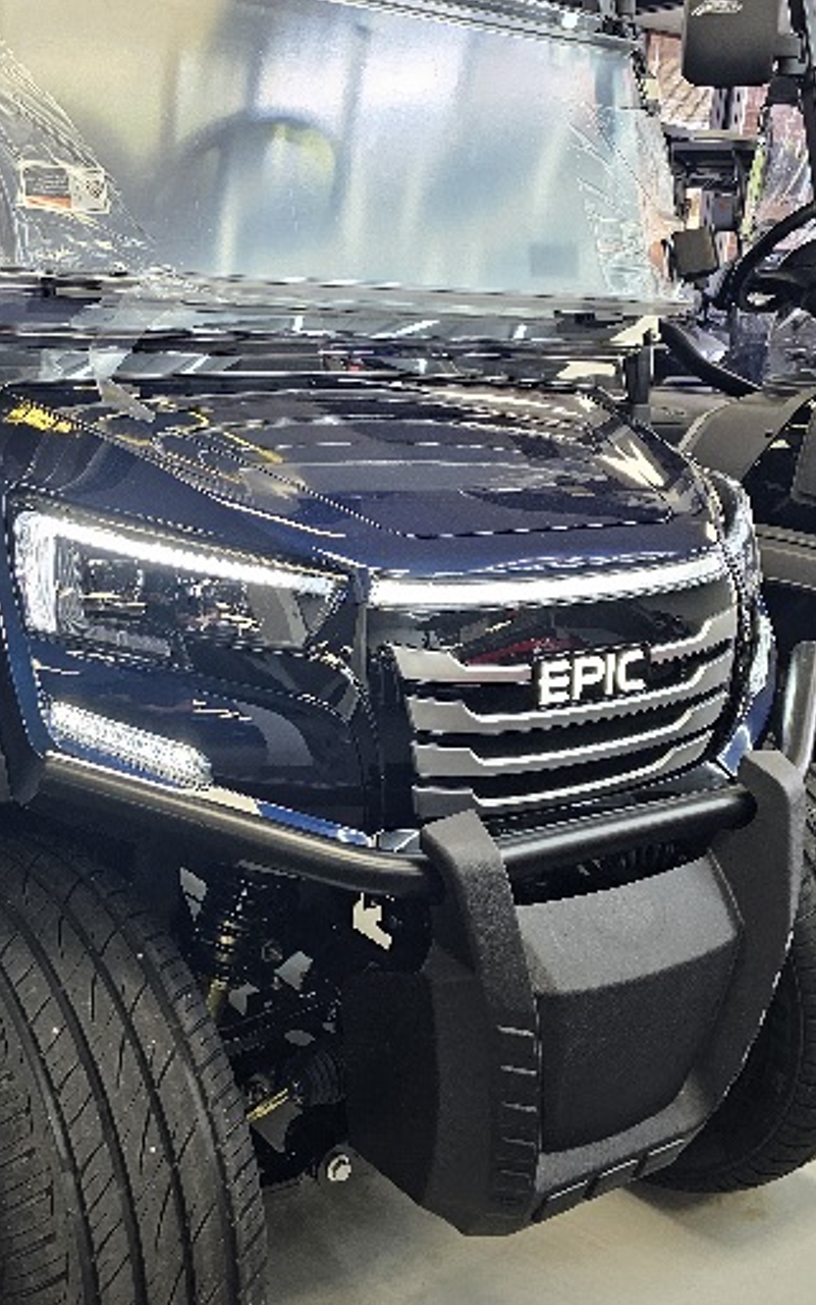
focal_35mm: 38
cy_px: 496
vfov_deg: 51.0
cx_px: 180
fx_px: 1351
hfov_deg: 32.8
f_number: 1.7
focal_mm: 6.3
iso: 200
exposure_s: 1/120
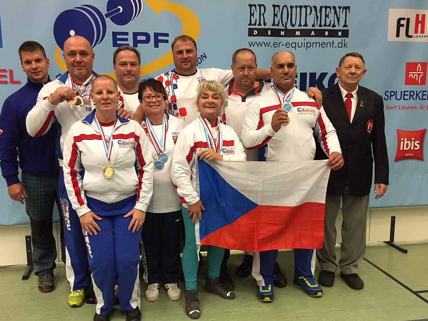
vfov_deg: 45.4
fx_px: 383
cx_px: 203
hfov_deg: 58.3
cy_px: 169
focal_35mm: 31
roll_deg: -0.3
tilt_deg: -10.5
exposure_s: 1/33
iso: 160
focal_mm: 4.15
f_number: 2.2
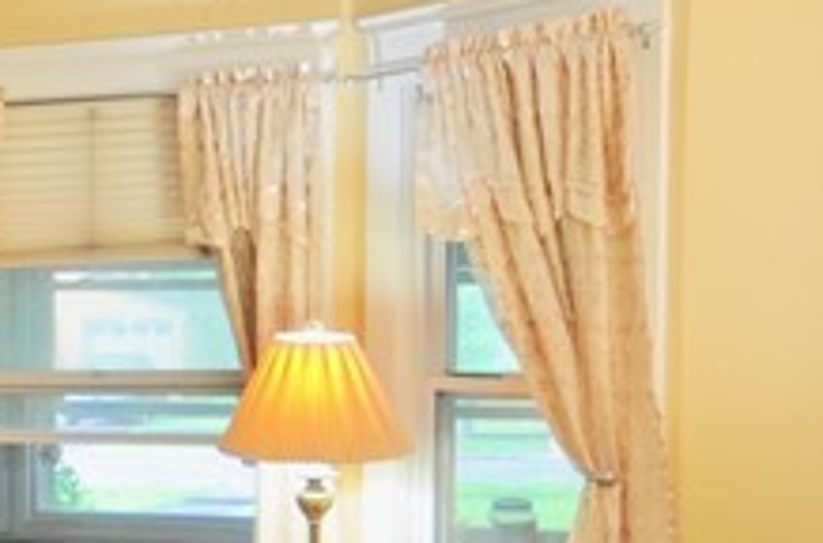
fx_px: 1710
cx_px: -208
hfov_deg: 24.2
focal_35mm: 75
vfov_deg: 18.0
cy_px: 354
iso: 200
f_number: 4
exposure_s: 1/10
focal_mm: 10
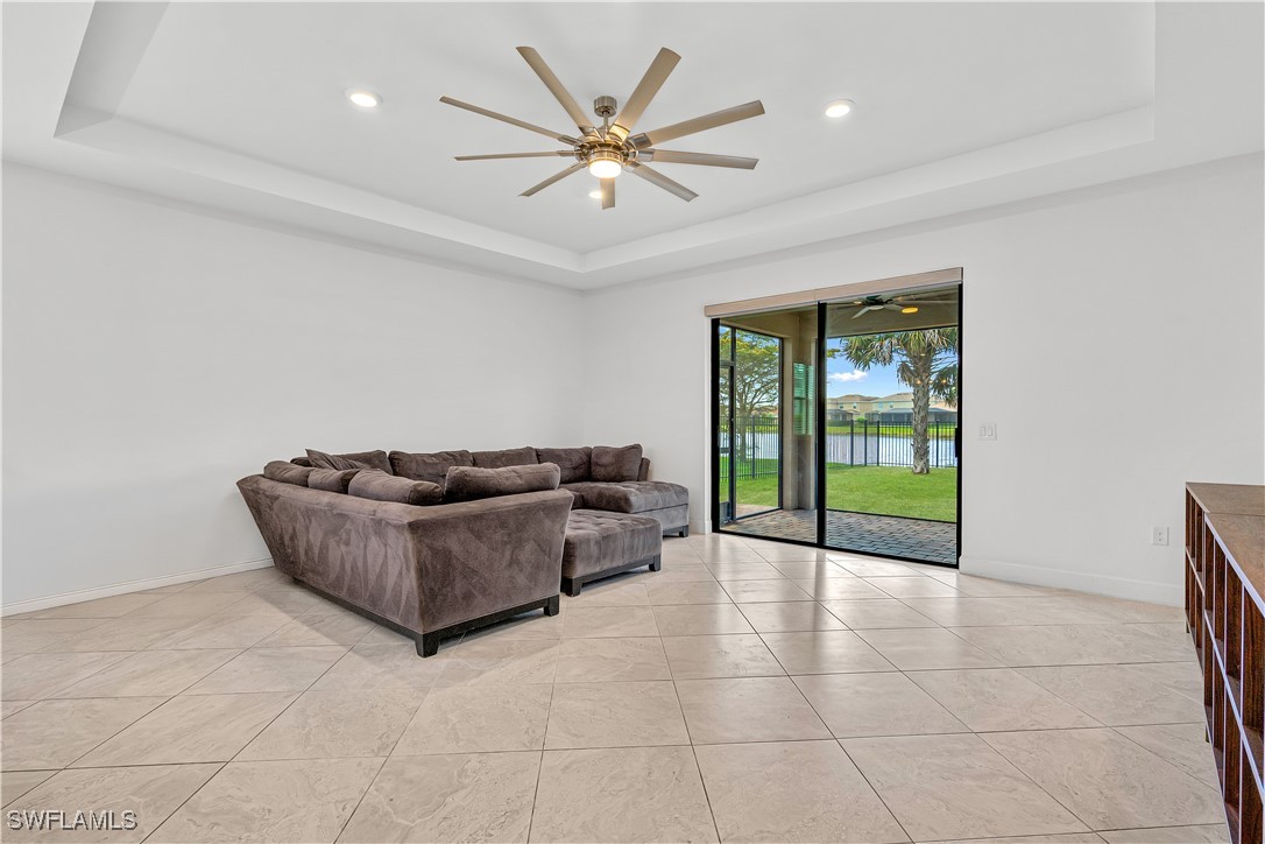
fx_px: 562
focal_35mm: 16
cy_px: 422
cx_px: 632
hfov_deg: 96.7
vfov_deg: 73.7
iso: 400
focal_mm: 16
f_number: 8
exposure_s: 1/30
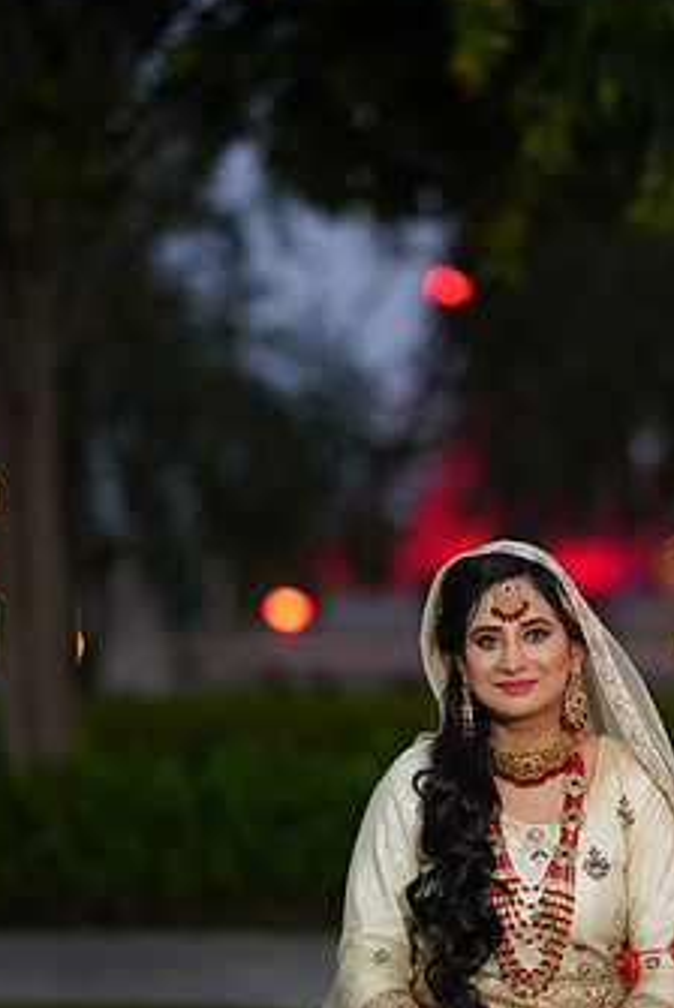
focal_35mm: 147
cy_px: 590
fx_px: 4119
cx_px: 495
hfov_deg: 9.3
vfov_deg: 13.9
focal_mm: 85
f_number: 1.4
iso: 1000
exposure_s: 1/200
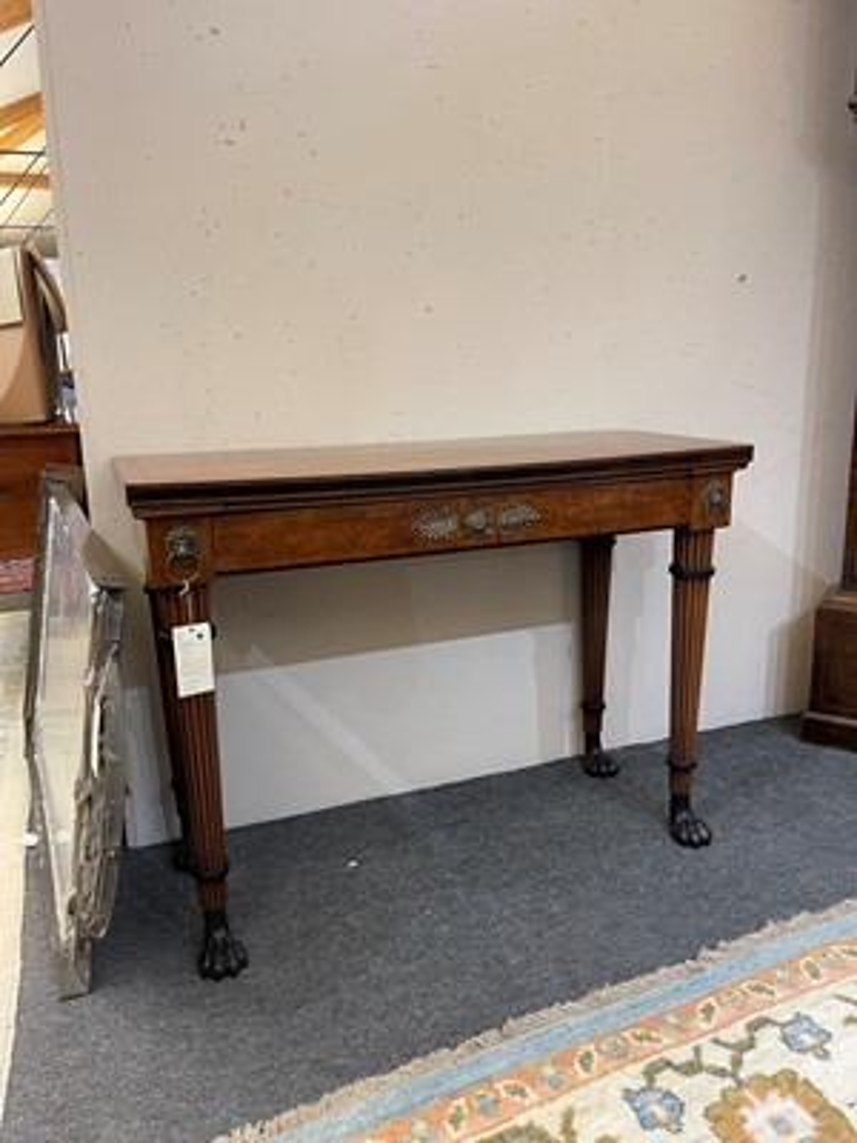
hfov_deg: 54.9
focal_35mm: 25
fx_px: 825
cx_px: 428
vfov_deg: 69.4
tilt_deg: -12.1
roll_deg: +0.2
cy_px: 572
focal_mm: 5.1
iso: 320
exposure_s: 1/50
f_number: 1.6
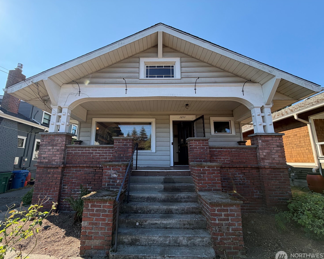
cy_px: 133
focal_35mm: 15
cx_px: 155
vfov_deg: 84.0
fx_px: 144
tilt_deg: +11.7
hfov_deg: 96.8
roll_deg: -0.1
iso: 50
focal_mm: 2.22
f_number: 2.2
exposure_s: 1/502
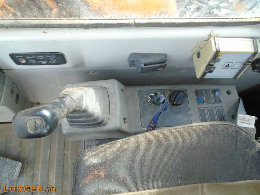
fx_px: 195
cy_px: 98
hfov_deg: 67.3
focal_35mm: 26
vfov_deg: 53.1
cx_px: 130
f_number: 3.2
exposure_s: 1/60
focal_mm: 4.6
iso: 100
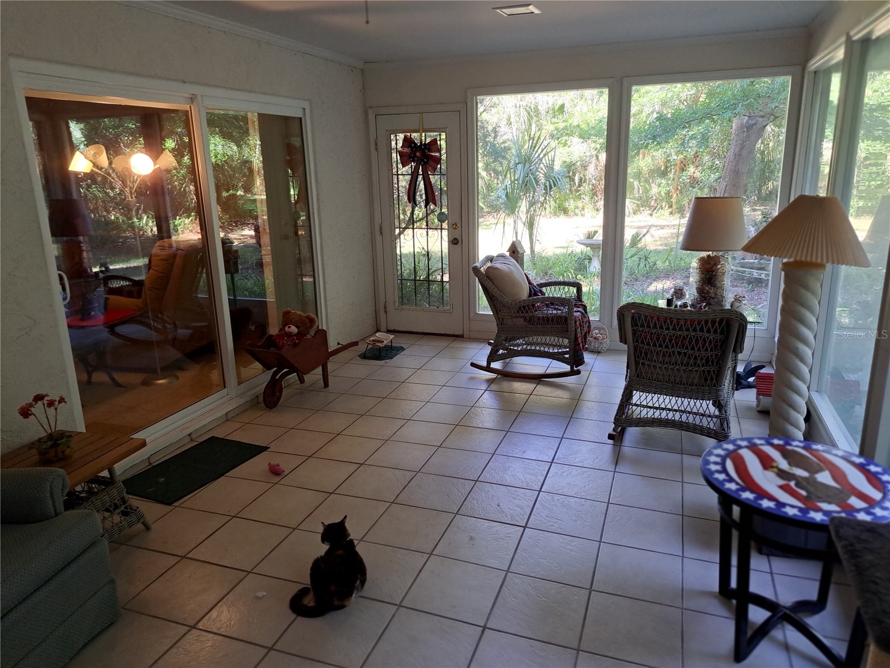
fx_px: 617
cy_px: 334
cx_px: 445
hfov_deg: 71.6
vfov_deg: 56.8
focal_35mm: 24
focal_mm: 5.23
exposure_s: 1/60
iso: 100
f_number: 1.8
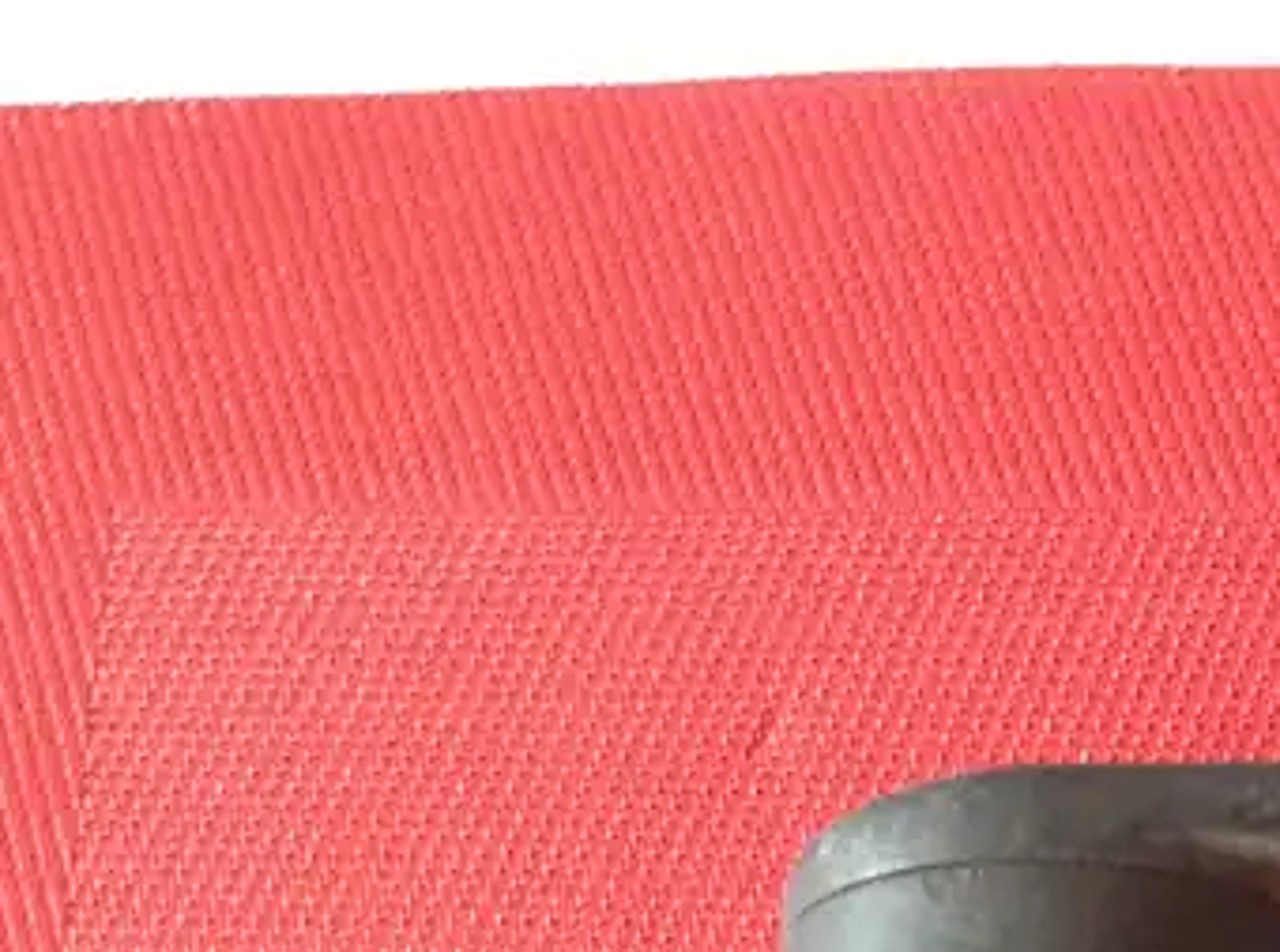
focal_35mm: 103
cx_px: 1600
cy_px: 1400
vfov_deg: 13.5
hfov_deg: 18.0
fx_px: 3798
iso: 250
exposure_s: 1/15
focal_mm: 4.28
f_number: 2.4
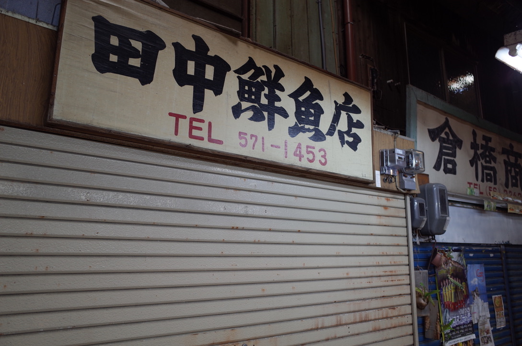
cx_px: 261
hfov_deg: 65.6
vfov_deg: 46.2
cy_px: 173
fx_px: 405
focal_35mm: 28
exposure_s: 1/30
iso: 200
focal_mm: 18.3
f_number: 2.8
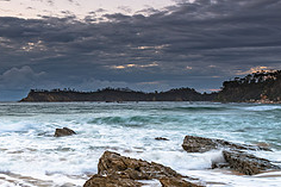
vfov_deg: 22.1
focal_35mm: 61
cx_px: 32
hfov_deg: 31.5
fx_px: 476
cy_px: 124
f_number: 8
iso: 80
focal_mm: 24
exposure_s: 1/2
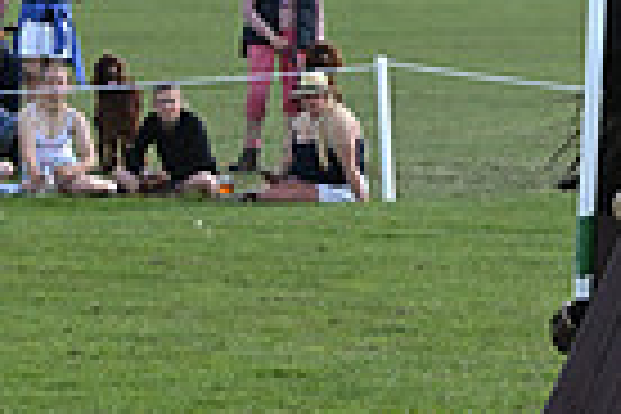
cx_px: 1053
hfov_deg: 4.2
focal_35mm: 486
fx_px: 8383
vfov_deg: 2.8
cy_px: -232
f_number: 5.6
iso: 900
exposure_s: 1/1250
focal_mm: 116
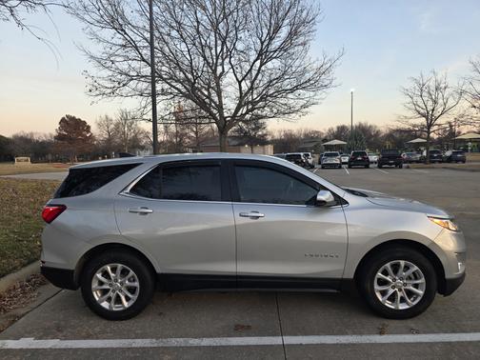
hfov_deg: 73.9
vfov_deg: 58.9
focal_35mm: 23
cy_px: 180
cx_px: 240
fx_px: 319
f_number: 1.7
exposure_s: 1/180
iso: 100
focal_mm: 6.3
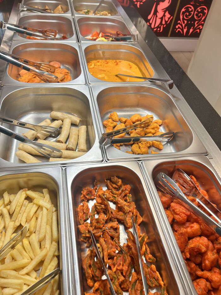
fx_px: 221
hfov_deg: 53.1
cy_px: 148
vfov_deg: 67.3
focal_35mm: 26
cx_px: 110
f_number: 1.5
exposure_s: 1/100
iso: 125
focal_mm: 5.7
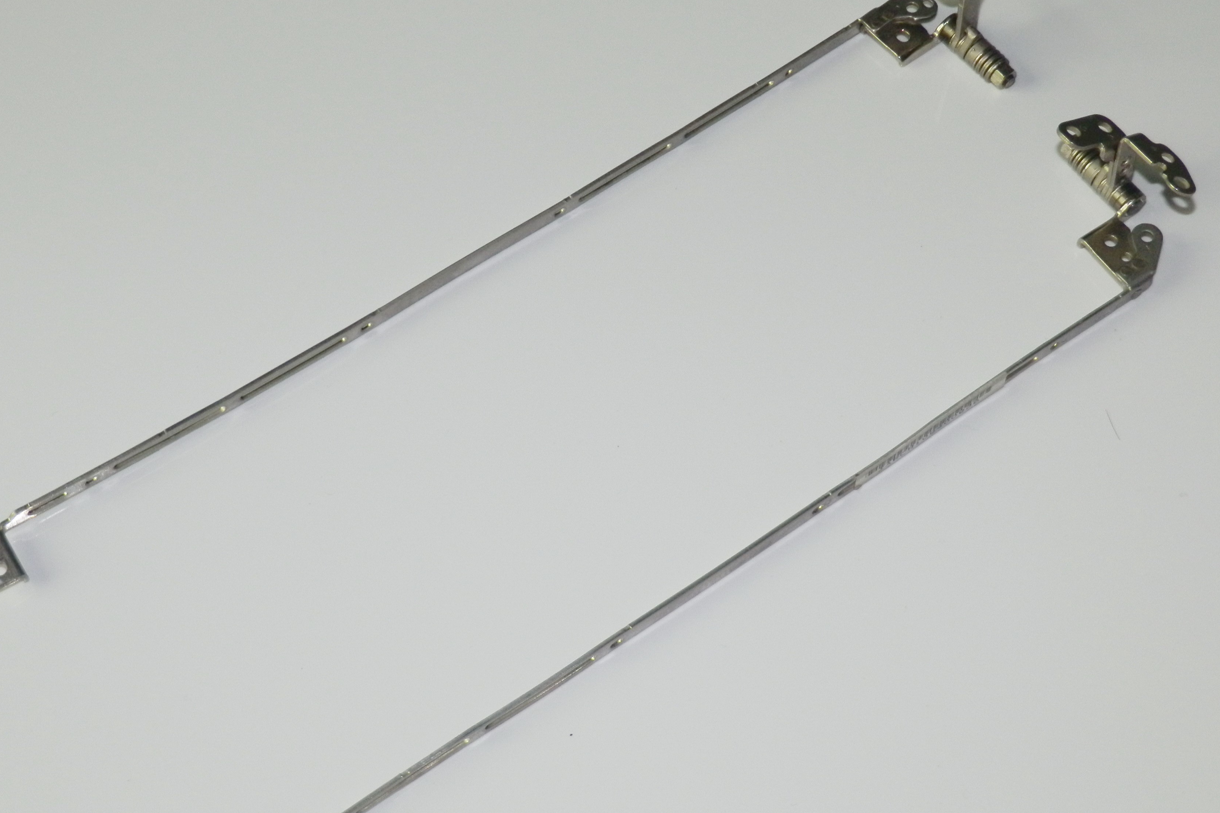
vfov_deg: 21.6
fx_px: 2135
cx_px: 602
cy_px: 395
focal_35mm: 63
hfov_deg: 31.9
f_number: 3.7
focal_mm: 8.44
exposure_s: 1/80
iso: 100
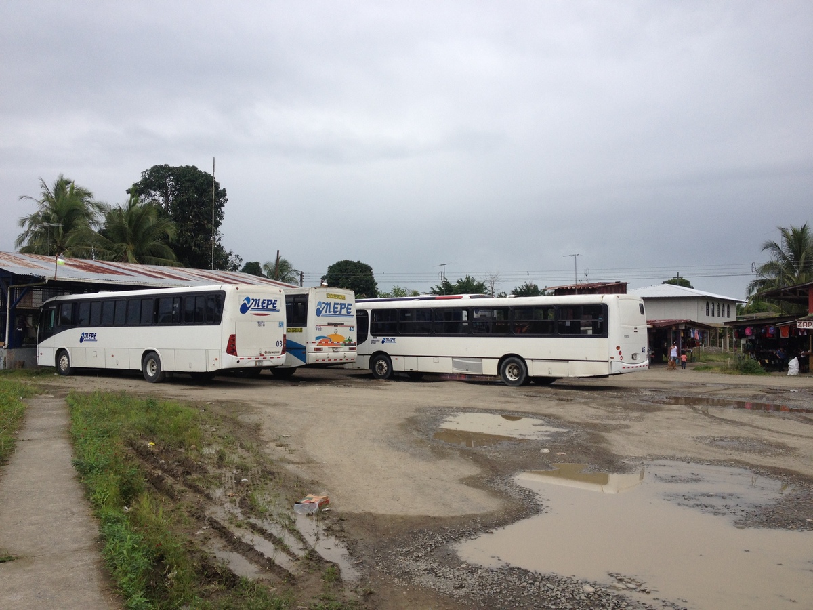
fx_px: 822
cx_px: 406
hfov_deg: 52.6
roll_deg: -0.3
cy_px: 305
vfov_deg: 40.7
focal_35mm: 35
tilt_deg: -0.4
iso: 50
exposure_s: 1/1534
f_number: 2.4
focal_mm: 4.28
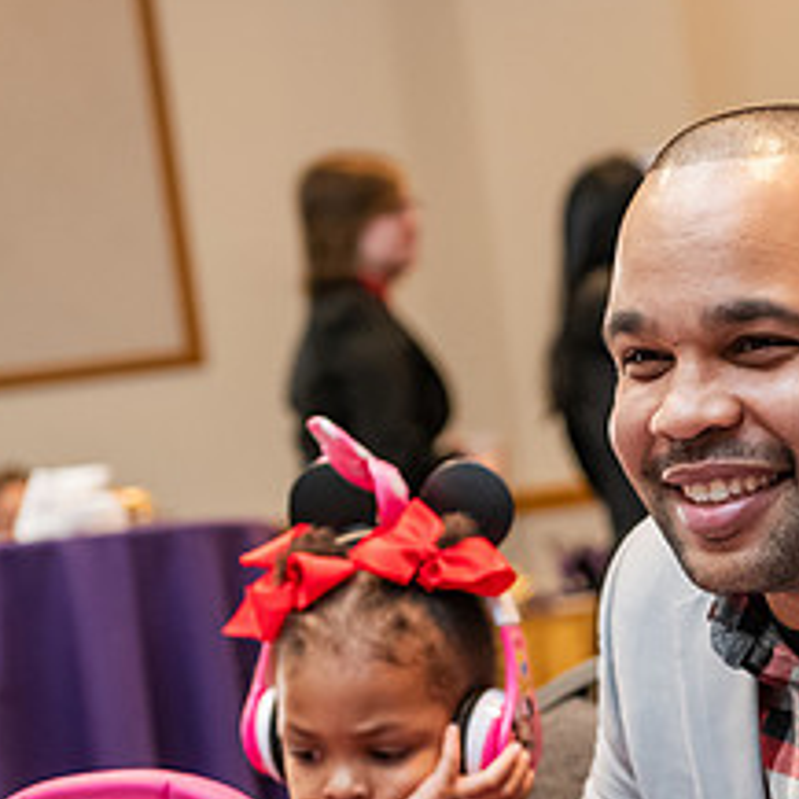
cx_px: 718
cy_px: 543
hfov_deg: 14.6
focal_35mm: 118
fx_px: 3081
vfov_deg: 14.7
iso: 2500
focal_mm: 52
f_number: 3.2
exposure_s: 1/200
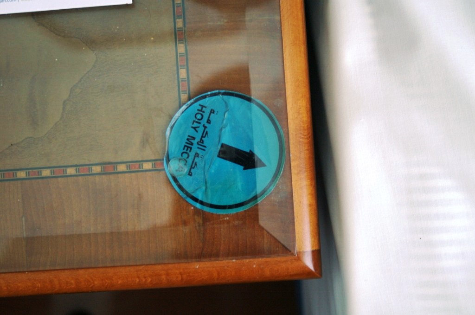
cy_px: 158
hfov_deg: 29.9
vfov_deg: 20.1
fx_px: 889
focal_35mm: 68
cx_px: 238
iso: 800
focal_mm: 45
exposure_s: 1/80
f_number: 4
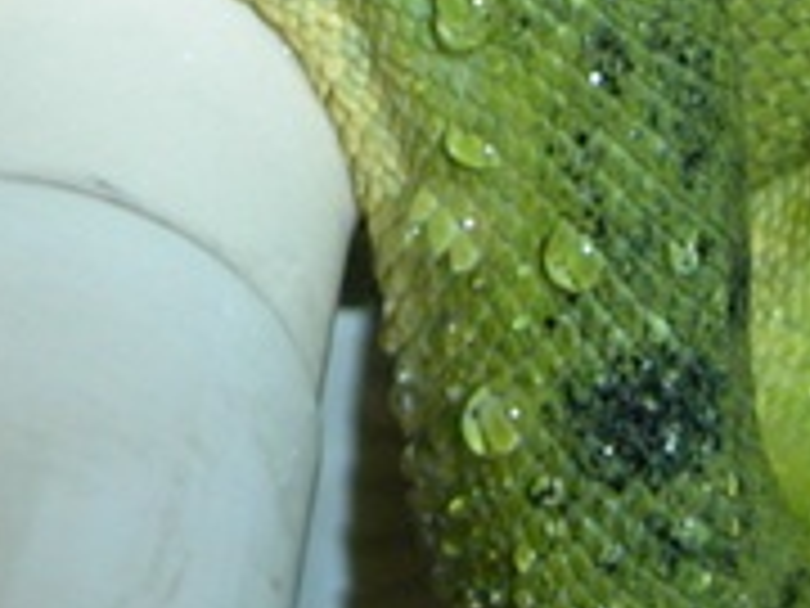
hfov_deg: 8.4
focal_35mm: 235
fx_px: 5499
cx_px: 40
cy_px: -392
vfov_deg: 6.2
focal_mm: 13.7
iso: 168
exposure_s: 1/4.2
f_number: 3.1
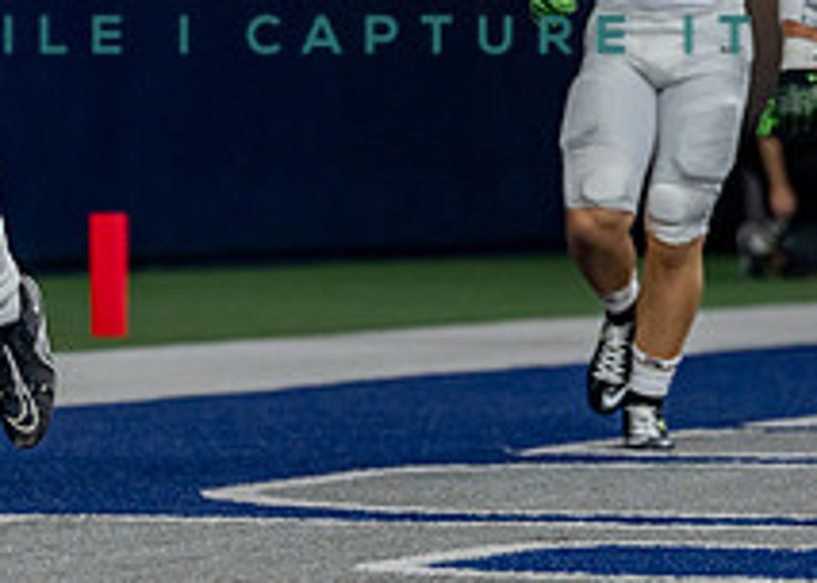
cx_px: -256
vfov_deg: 3.6
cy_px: -163
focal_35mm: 395
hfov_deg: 5.1
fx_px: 9162
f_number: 2.8
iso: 1600
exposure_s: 1/1000
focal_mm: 122
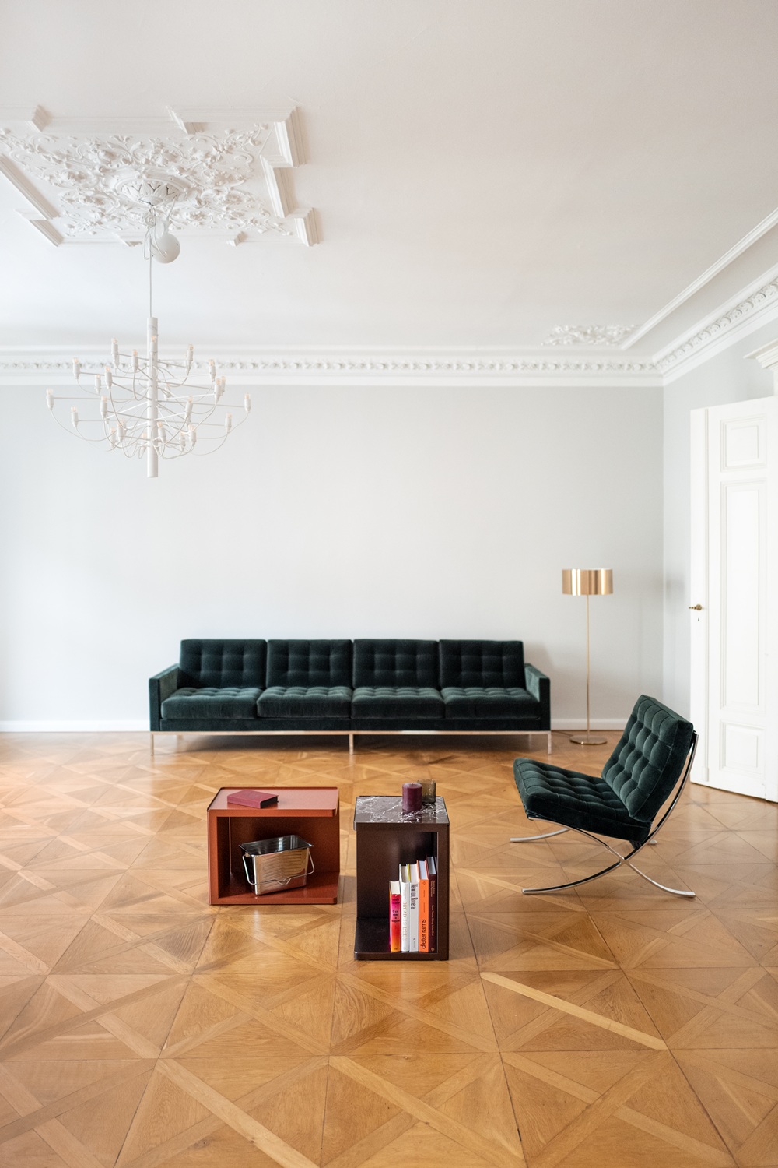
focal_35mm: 28
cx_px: 389
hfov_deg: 46.4
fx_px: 908
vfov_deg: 65.5
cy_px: 584
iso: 2000
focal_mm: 28
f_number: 1.7
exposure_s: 1/60
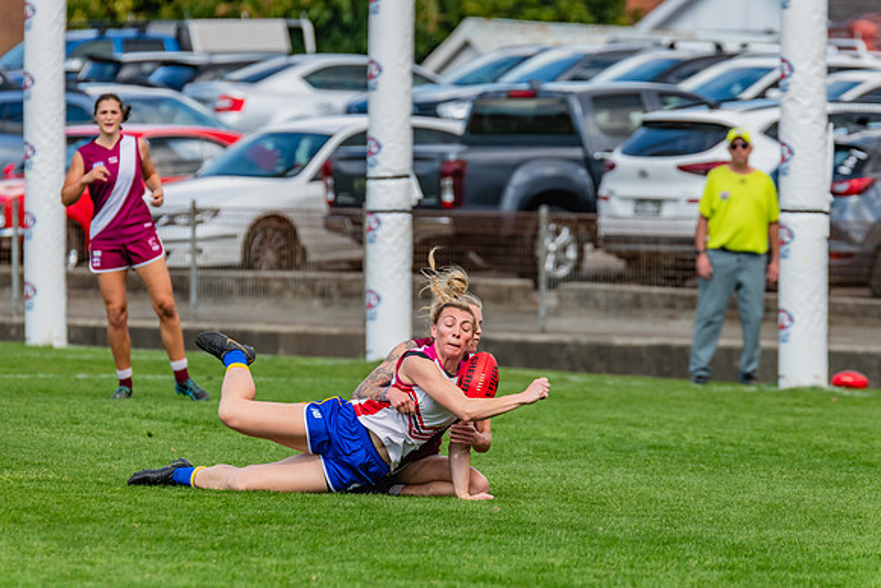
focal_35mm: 386
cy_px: 281
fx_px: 9442
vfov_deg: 3.6
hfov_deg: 5.3
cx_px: 443
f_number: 7.1
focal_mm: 360
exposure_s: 1/1600
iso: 800
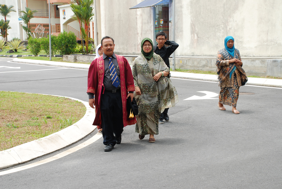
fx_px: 565
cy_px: 94
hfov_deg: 28.0
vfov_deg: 19.0
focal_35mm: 72
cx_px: 141
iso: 200
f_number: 10
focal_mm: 48
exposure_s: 1/100
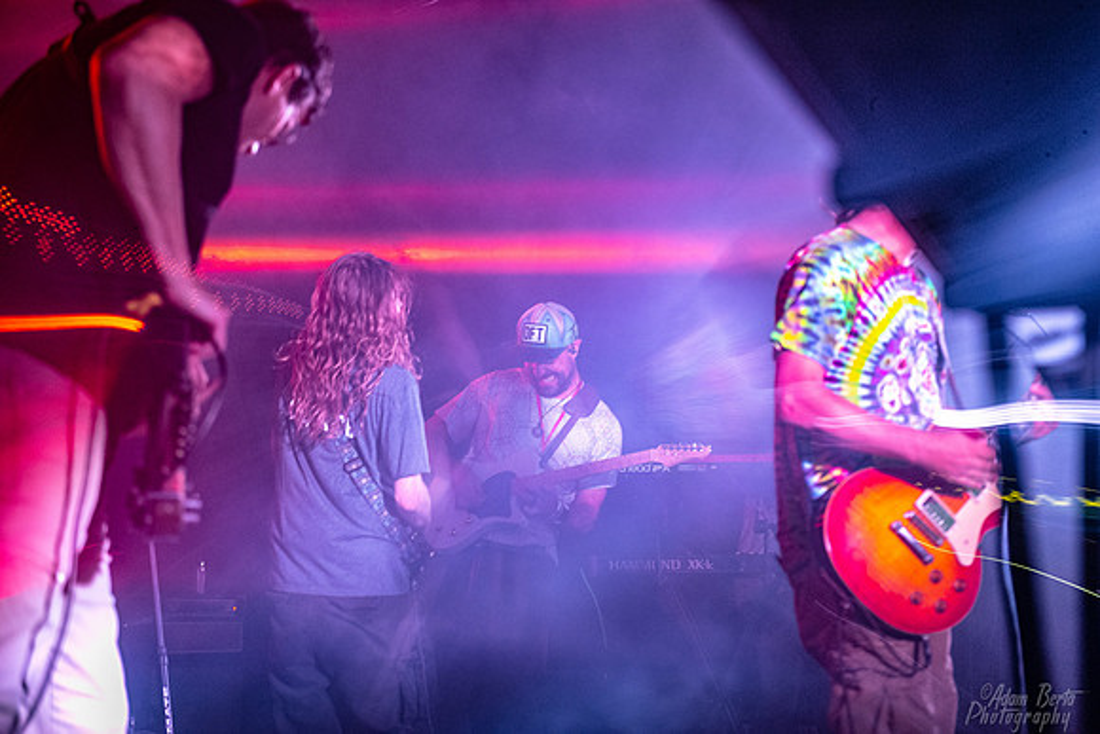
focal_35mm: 24
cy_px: 367
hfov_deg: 73.7
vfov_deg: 53.2
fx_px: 733
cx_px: 550
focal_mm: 24
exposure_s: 1/10
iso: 3200
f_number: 20
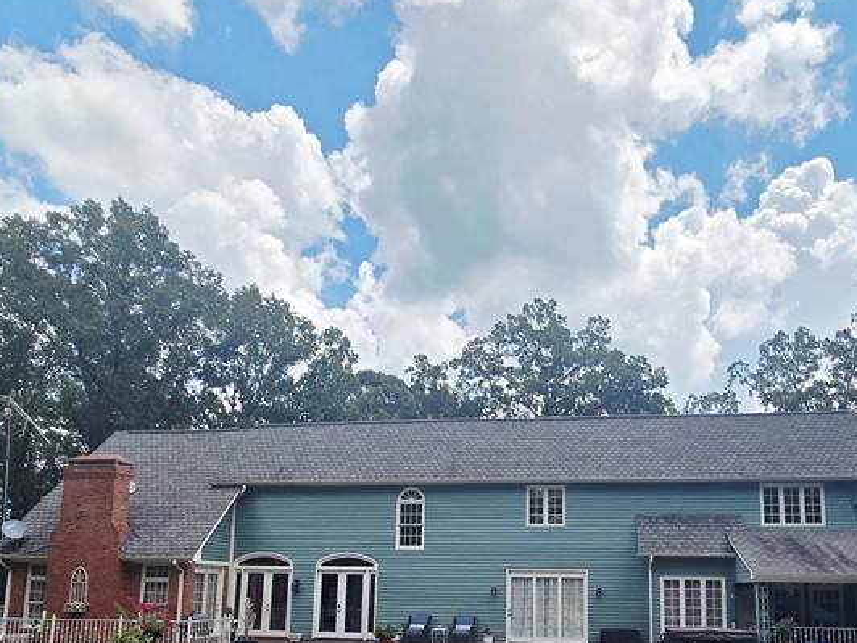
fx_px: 619
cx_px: 503
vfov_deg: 52.1
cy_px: 495
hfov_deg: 68.9
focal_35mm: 25
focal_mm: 2.2
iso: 50
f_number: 2.2
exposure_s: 1/3333
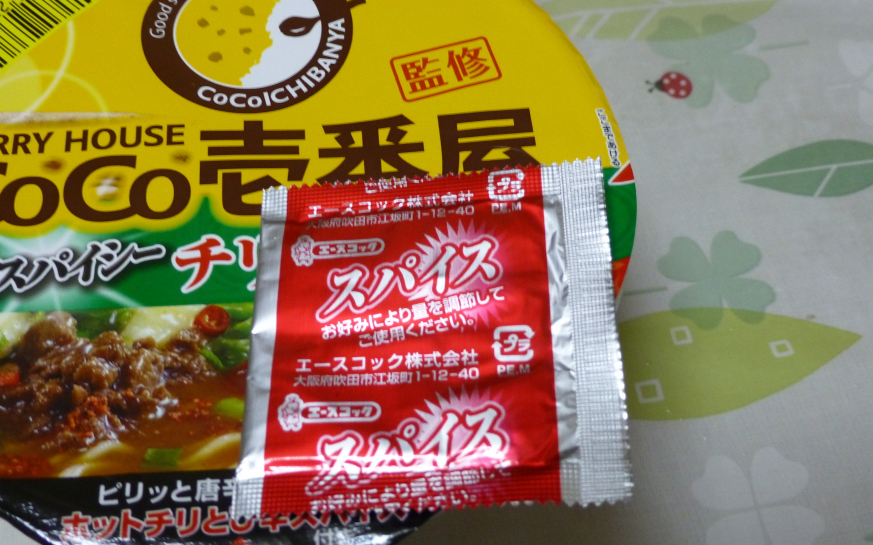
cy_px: 323
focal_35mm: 42
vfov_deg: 30.5
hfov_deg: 47.2
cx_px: 431
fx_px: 999
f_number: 3.9
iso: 400
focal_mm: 6.9
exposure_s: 1/15
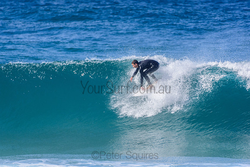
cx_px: 125
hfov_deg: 2.7
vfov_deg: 1.8
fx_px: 5209
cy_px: 84
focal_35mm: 750
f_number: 5.6
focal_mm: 500
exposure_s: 1/2000
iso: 360
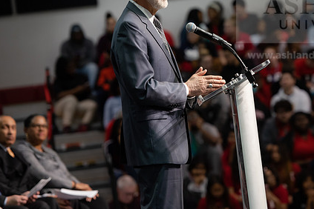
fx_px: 1736
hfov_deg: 10.3
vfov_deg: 6.9
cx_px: 214
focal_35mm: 199
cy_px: 71
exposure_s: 1/200
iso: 1250
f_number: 3.5
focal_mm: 145
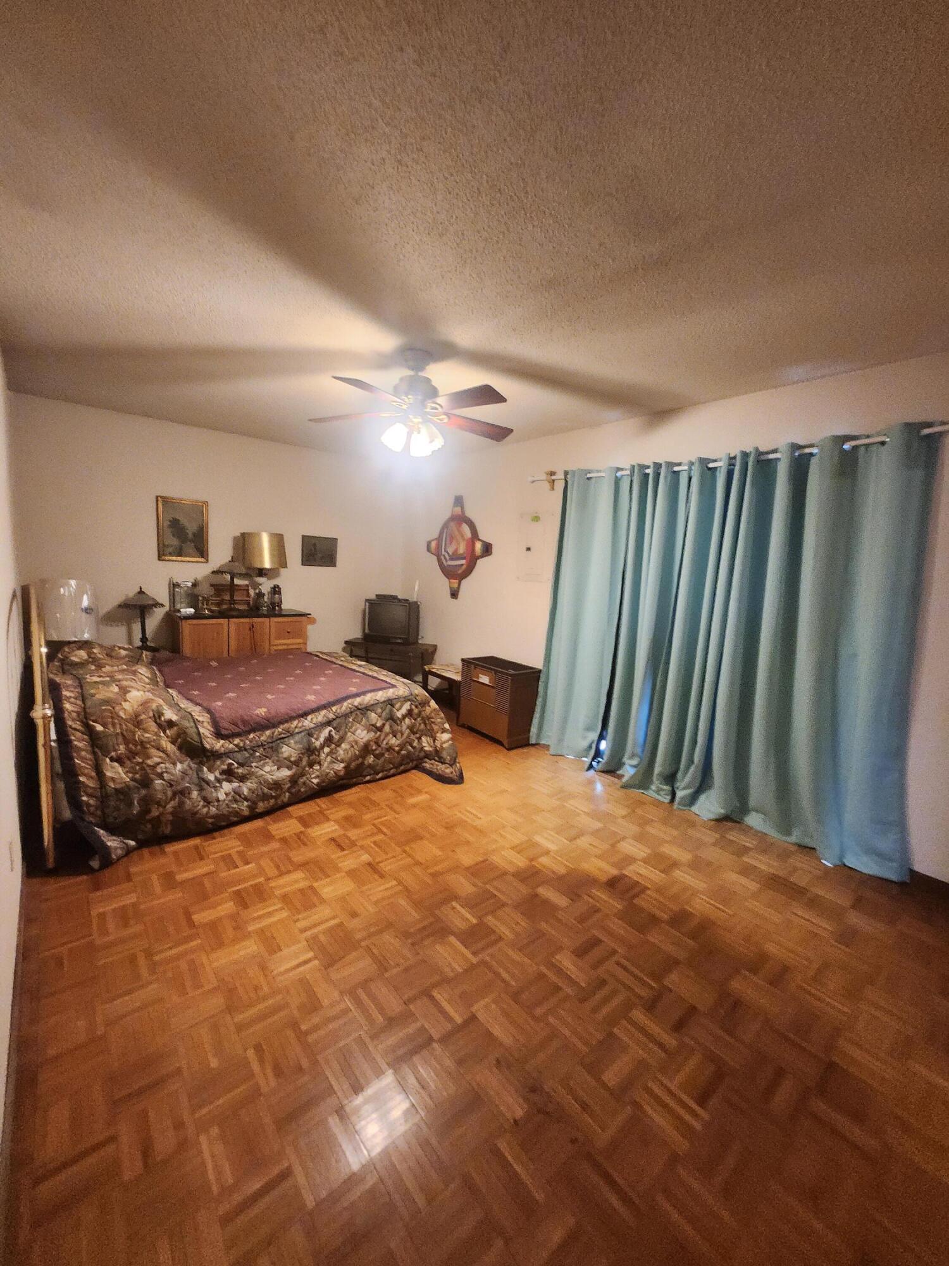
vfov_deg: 106.2
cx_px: 474
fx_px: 475
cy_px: 633
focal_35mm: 13
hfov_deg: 89.9
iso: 500
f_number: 2.2
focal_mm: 1.74
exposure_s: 1/30
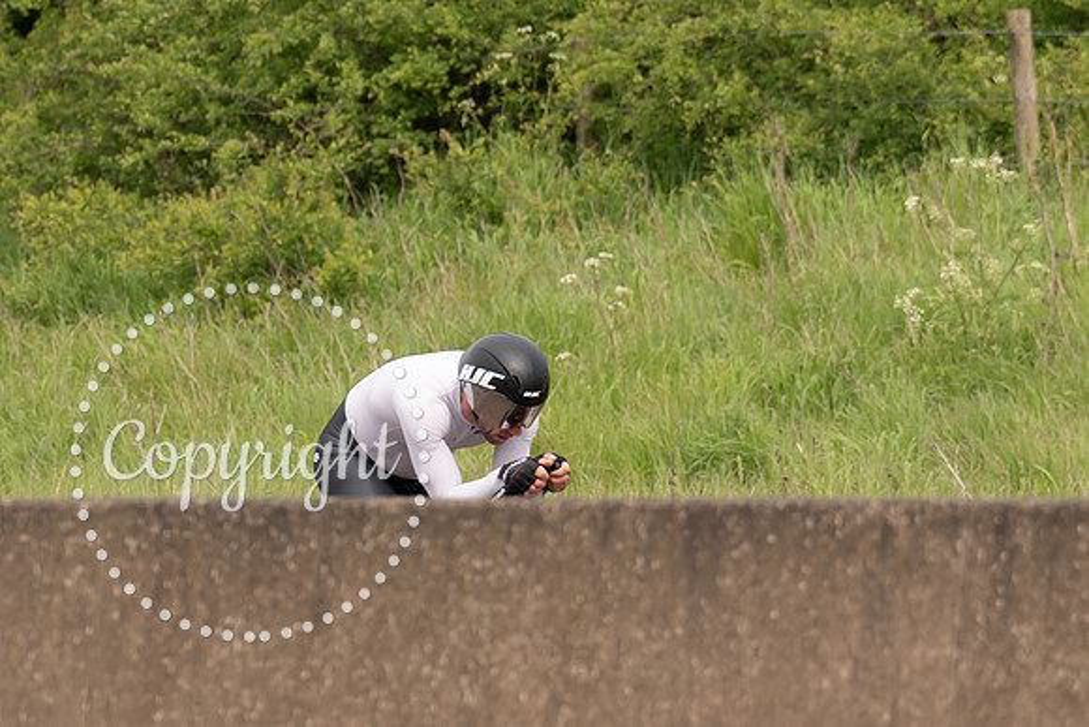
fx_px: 18282
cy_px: 378
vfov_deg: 2.3
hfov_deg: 3.4
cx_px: 305
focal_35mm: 604
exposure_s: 1/800
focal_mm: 200
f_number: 4
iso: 160
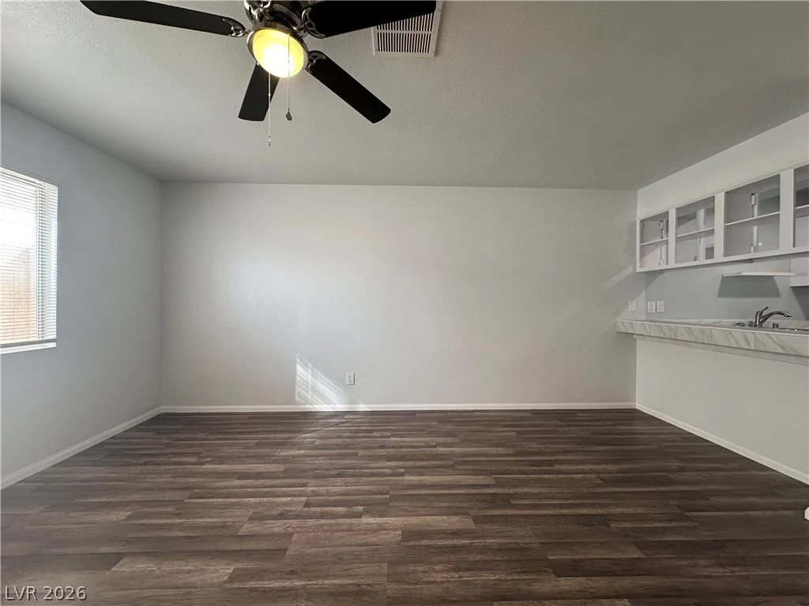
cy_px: 303
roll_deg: -0.1
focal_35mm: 14
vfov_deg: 85.7
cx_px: 404
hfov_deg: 102.1
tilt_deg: +0.0
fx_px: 327
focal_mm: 2.22
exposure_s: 1/120
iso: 160
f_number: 2.2
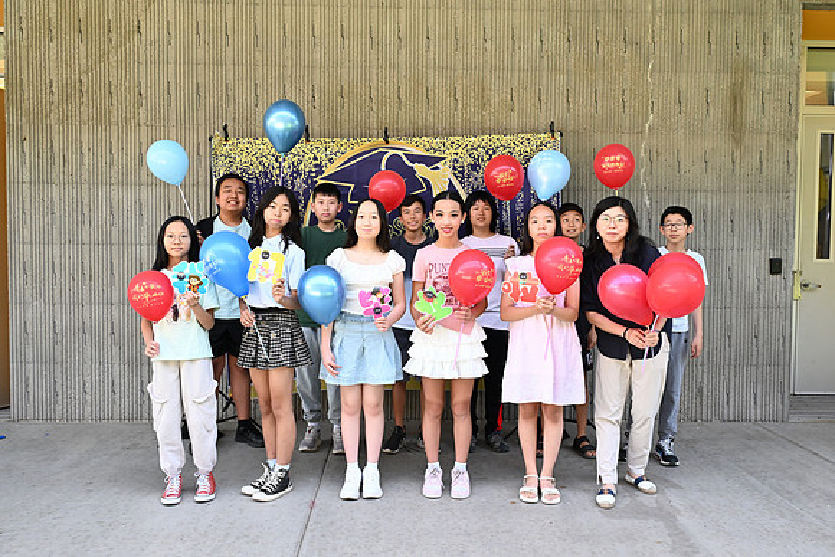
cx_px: 418
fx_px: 719
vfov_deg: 42.3
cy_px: 278
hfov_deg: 60.3
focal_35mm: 31
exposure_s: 1/60
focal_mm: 31
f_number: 11
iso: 1600
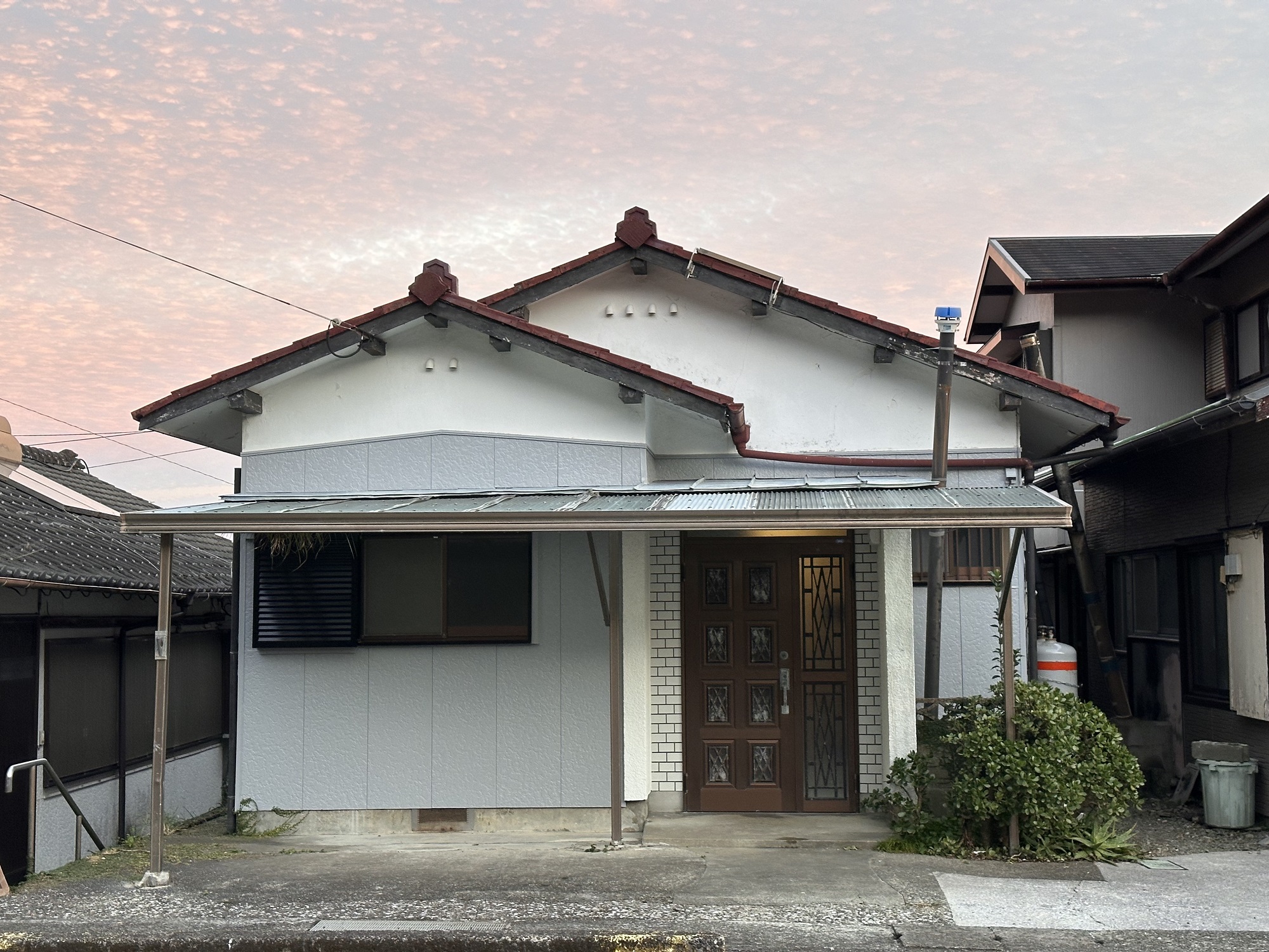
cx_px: 634
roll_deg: +0.0
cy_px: 476
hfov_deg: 39.7
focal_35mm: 48
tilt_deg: +4.7
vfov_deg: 30.3
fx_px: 1760
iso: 100
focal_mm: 6.86
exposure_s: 1/60
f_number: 1.78
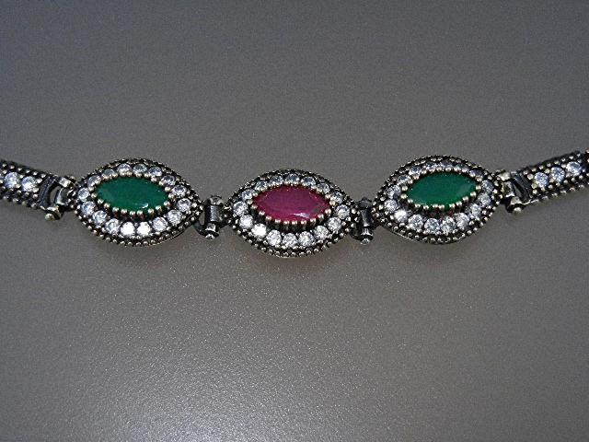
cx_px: 294
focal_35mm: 68
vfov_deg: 21.6
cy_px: 221
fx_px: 1157
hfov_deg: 28.6
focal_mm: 12.2
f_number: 8.2
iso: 762
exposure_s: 1/30
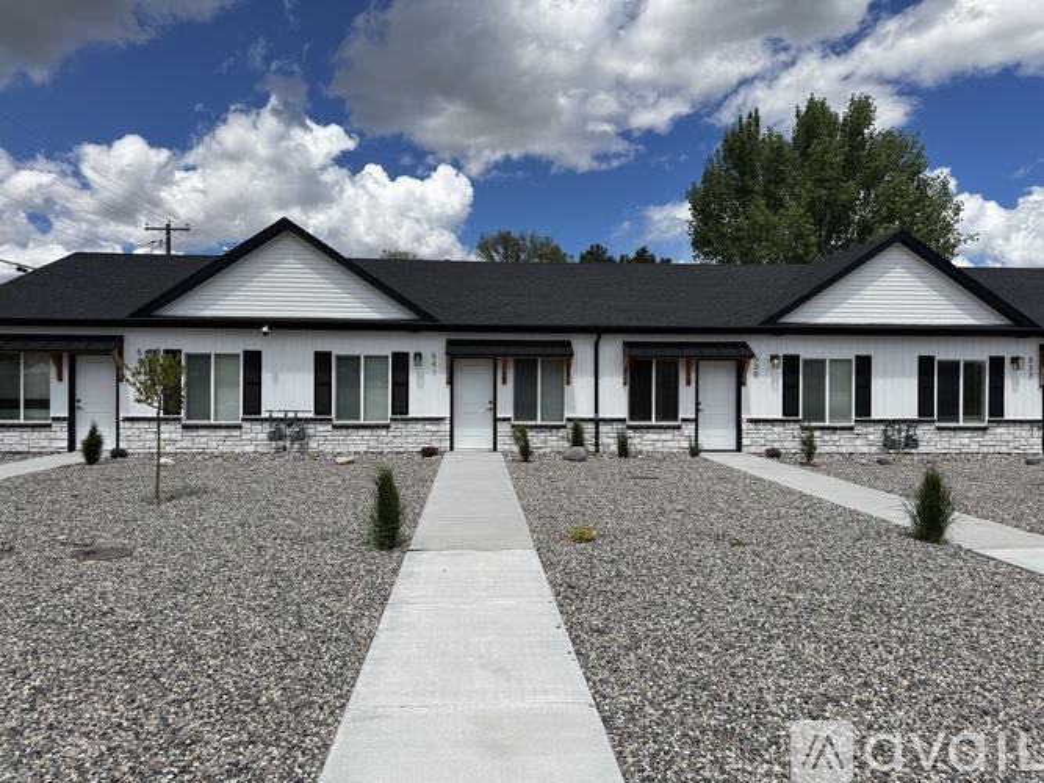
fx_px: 724
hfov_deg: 71.6
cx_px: 522
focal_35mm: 24
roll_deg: -0.4
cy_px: 392
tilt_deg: -0.9
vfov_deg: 56.8
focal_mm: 6.76
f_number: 1.78
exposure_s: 1/4049
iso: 80
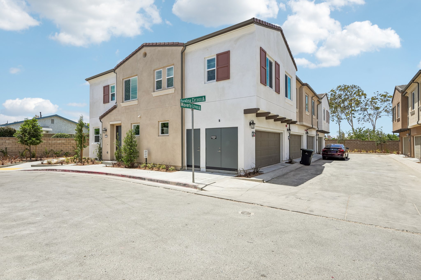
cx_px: 210
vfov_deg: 65.9
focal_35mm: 18
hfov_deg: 88.4
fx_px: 216
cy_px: 140
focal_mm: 18.5
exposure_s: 1/350
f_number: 8
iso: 100
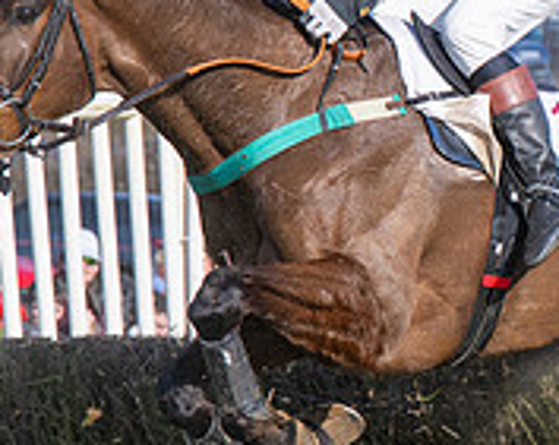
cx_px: 341
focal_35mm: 418
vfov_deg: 3.7
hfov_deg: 4.6
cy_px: 136
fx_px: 6904
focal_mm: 70
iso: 200
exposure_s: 1/2000
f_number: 4
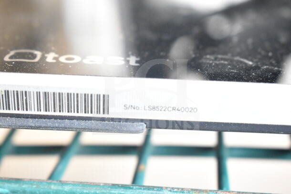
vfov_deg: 19.7
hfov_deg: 29.2
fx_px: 558
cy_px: 97
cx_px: 146
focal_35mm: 69
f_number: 5.3
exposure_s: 1/80
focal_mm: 46
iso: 7200
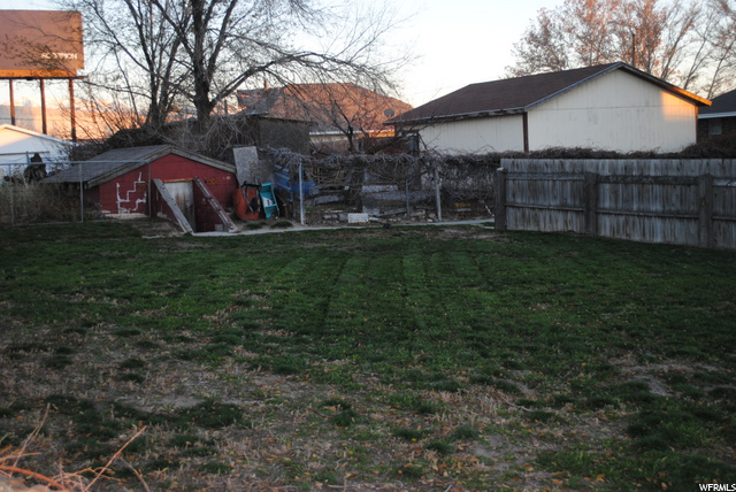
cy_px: 246
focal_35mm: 48
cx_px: 368
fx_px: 982
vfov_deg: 28.1
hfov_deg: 41.1
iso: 200
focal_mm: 32
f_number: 4.8
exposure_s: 1/60
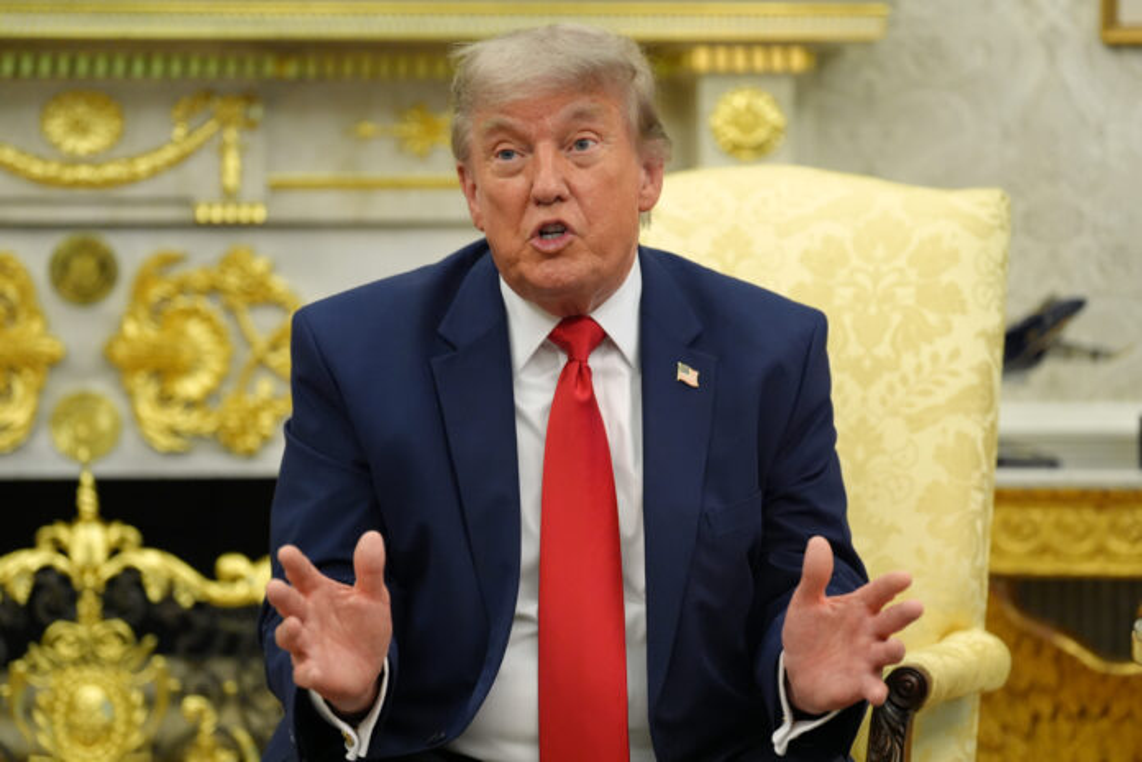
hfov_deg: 18.4
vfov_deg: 12.3
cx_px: 571
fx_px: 3521
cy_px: 381
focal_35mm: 111
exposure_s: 1/400
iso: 3200
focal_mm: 111
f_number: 2.8
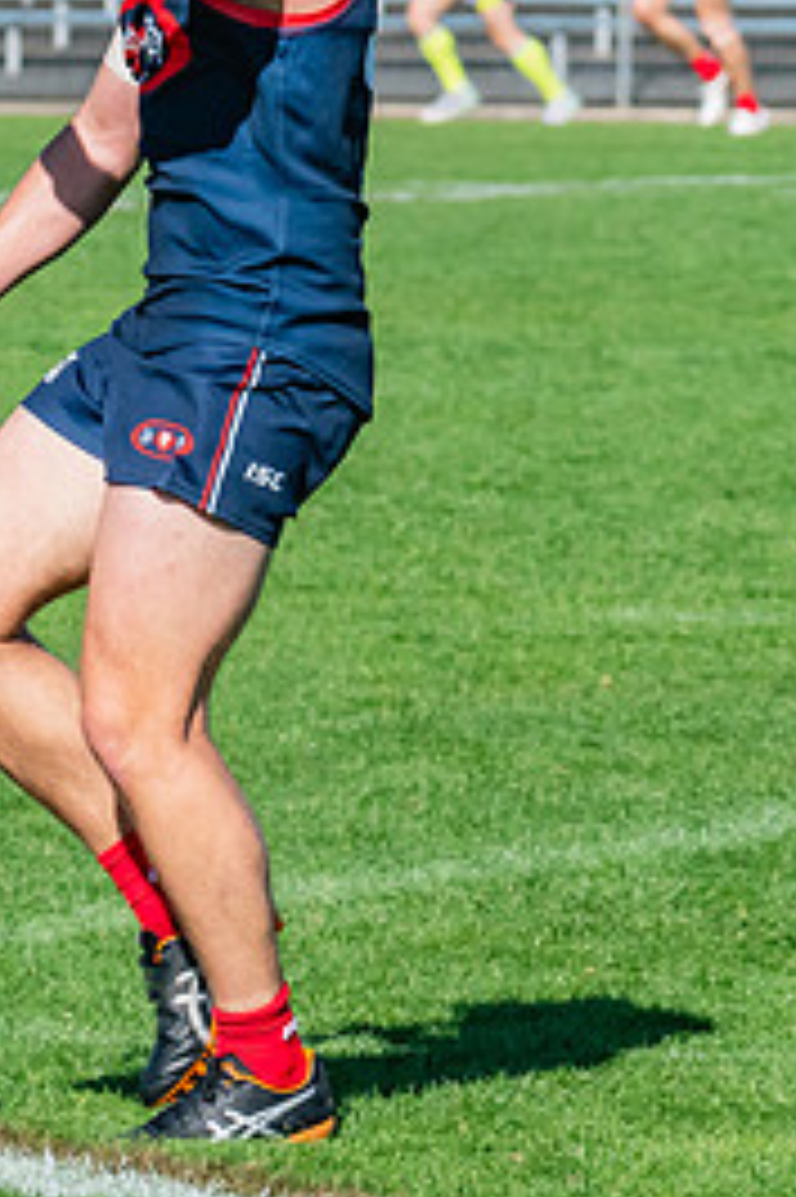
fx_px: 21917
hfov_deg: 2.1
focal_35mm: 660
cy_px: 234
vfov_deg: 3.1
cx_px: 17
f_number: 9
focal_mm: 190
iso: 800
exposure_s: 1/1600
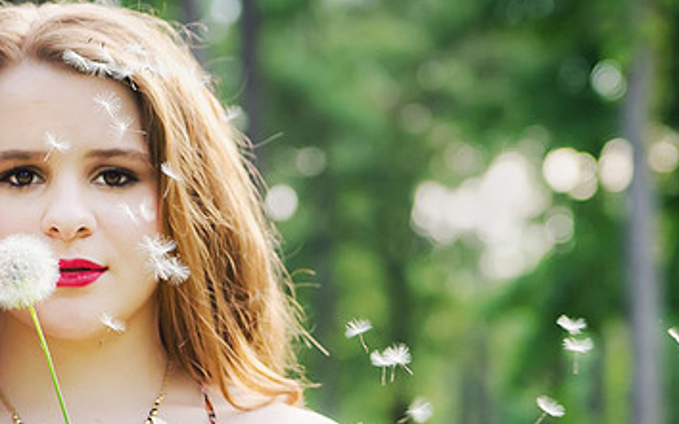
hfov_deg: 13.5
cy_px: 357
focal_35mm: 155
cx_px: 326
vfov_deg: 8.4
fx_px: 2867
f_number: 2.8
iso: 400
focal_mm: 62
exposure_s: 1/500
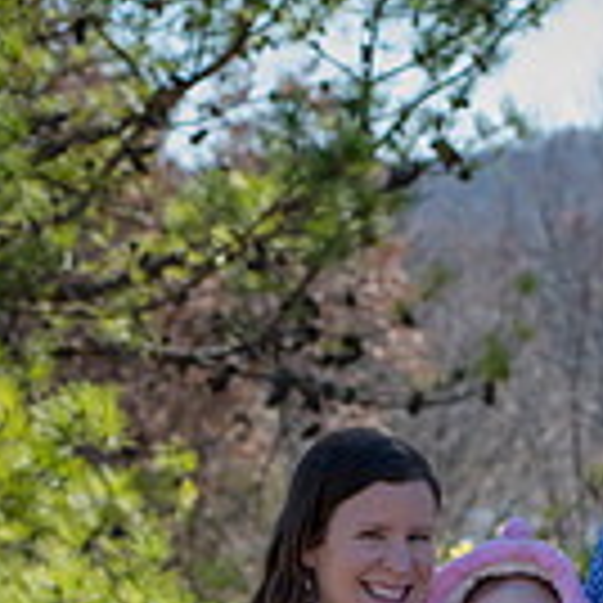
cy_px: 972
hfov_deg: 7.6
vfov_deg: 7.5
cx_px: 634
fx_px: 4513
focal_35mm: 229
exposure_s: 1/500
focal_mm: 80
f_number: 6.3
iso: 400
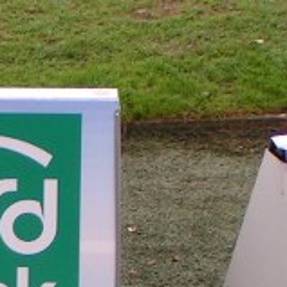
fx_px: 3011
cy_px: 419
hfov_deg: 5.3
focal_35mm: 321
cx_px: -390
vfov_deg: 5.4
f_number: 3.5
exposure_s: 1/80
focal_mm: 11
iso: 50
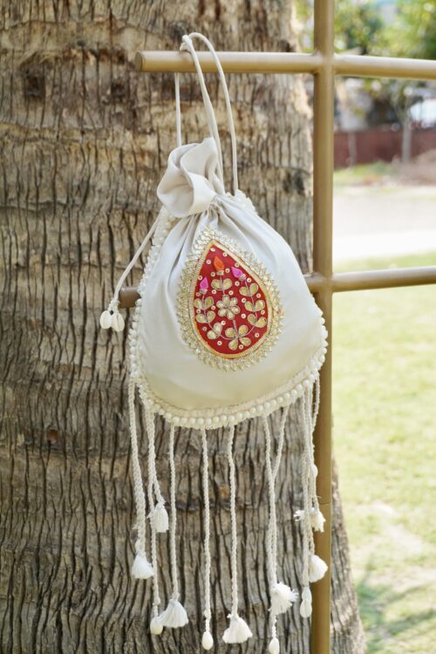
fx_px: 1117
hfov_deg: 22.1
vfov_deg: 32.6
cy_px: 327
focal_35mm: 62
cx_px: 218
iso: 800
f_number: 6.3
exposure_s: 1/800
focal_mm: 41
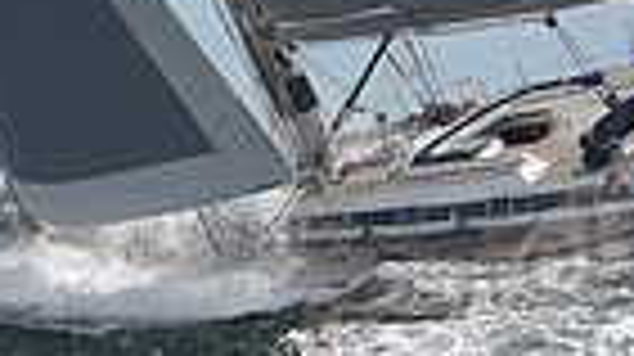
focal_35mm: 302
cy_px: -385
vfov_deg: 4.0
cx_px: 63
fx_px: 5072
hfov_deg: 7.1
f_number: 7.1
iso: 320
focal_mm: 70
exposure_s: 1/800
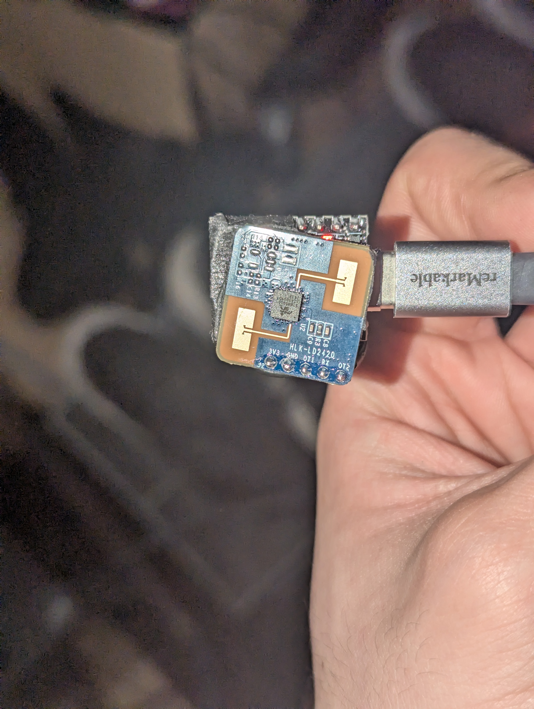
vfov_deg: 39.6
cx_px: 267
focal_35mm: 48
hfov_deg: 30.3
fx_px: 985
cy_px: 354
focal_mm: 6.81
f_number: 1.85
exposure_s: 1/280
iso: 253
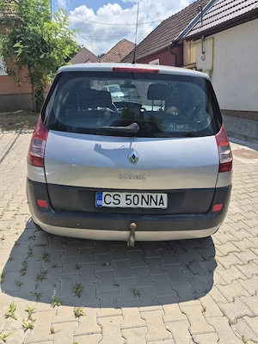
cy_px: 172
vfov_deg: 73.9
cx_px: 129
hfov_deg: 58.9
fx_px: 229
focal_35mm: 23
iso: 25
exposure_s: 1/1667
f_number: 1.8
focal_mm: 5.4
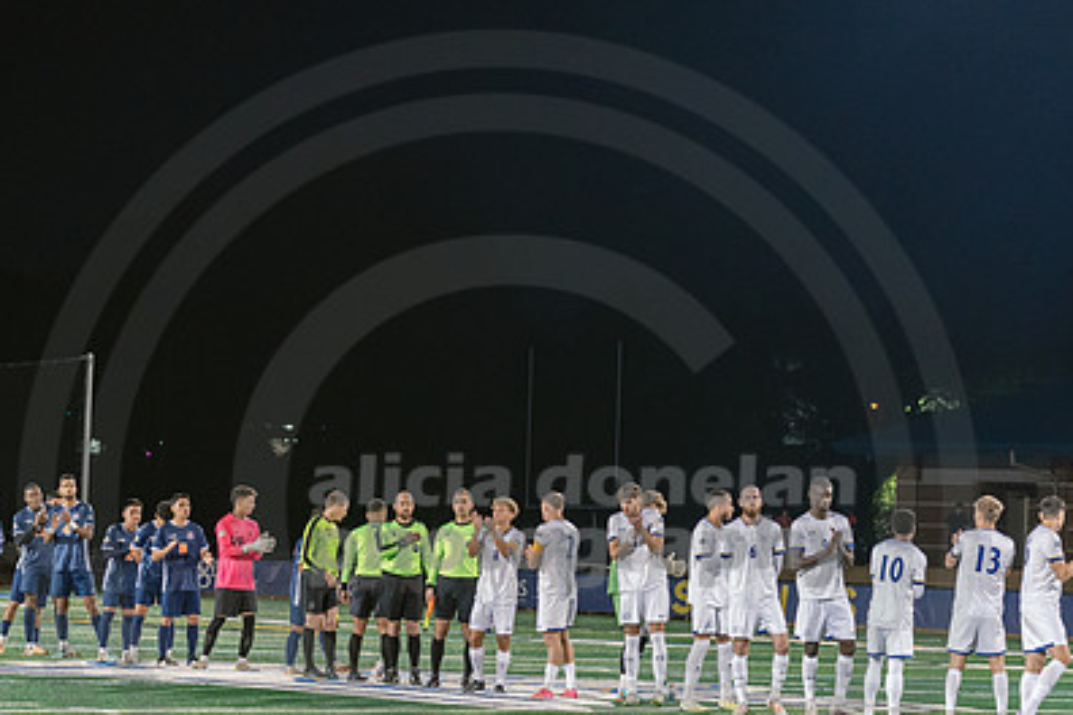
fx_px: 4143
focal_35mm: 139
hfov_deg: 14.8
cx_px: 499
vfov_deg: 9.9
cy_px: 511
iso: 2500
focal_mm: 95
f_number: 3.2
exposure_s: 1/250
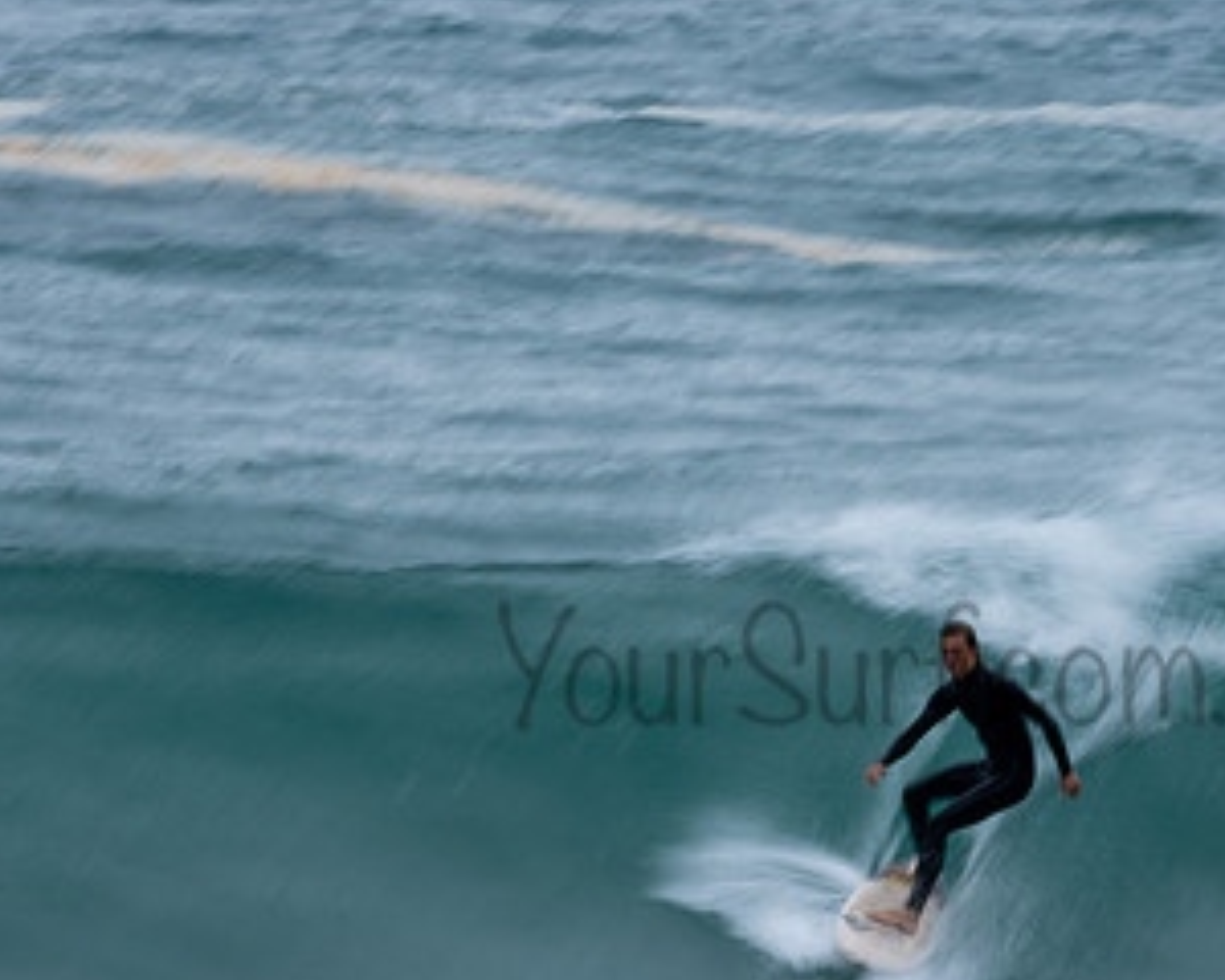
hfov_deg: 1.4
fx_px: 49271
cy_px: 631
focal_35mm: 1359
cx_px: 919
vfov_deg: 1.1
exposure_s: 1/20
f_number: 25
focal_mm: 500
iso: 100
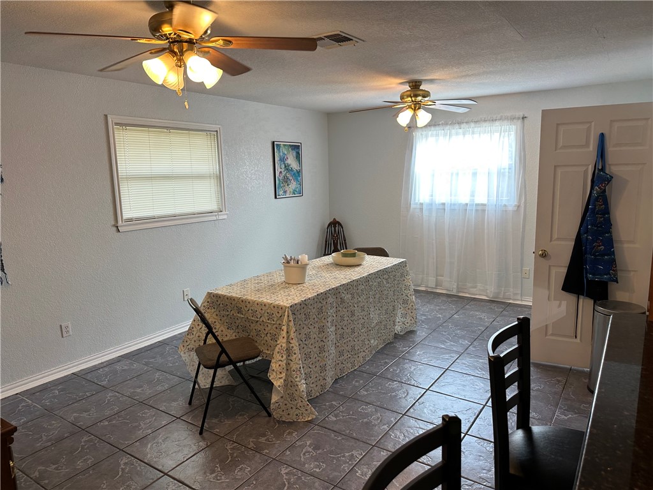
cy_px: 245
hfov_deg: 71.6
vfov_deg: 56.8
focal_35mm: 24
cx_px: 326
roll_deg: +1.0
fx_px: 453
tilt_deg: -9.3
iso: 100
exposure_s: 1/120
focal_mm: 6.86
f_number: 1.78
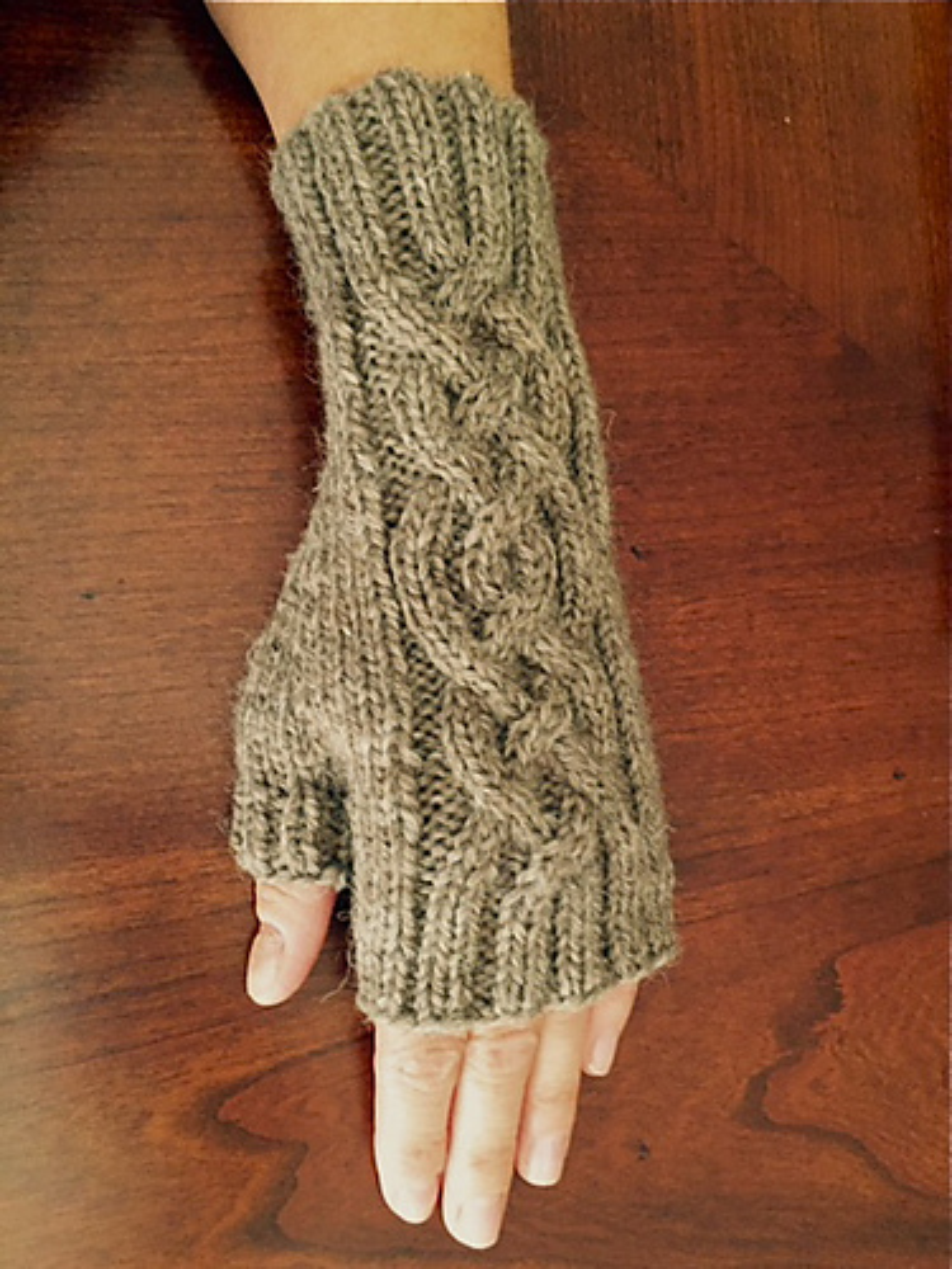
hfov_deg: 48.2
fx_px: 1063
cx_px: 476
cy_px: 634
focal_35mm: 29
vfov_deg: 61.7
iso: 250
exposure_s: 1/30
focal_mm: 4.15
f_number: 2.2
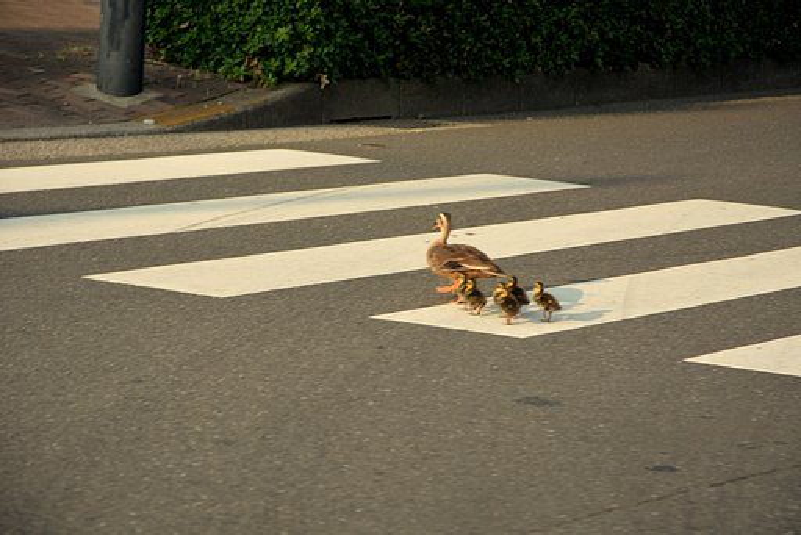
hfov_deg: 13.0
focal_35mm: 158
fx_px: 3506
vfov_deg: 8.7
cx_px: 400
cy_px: 268
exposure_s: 1/200
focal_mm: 105
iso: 200
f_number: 7.1
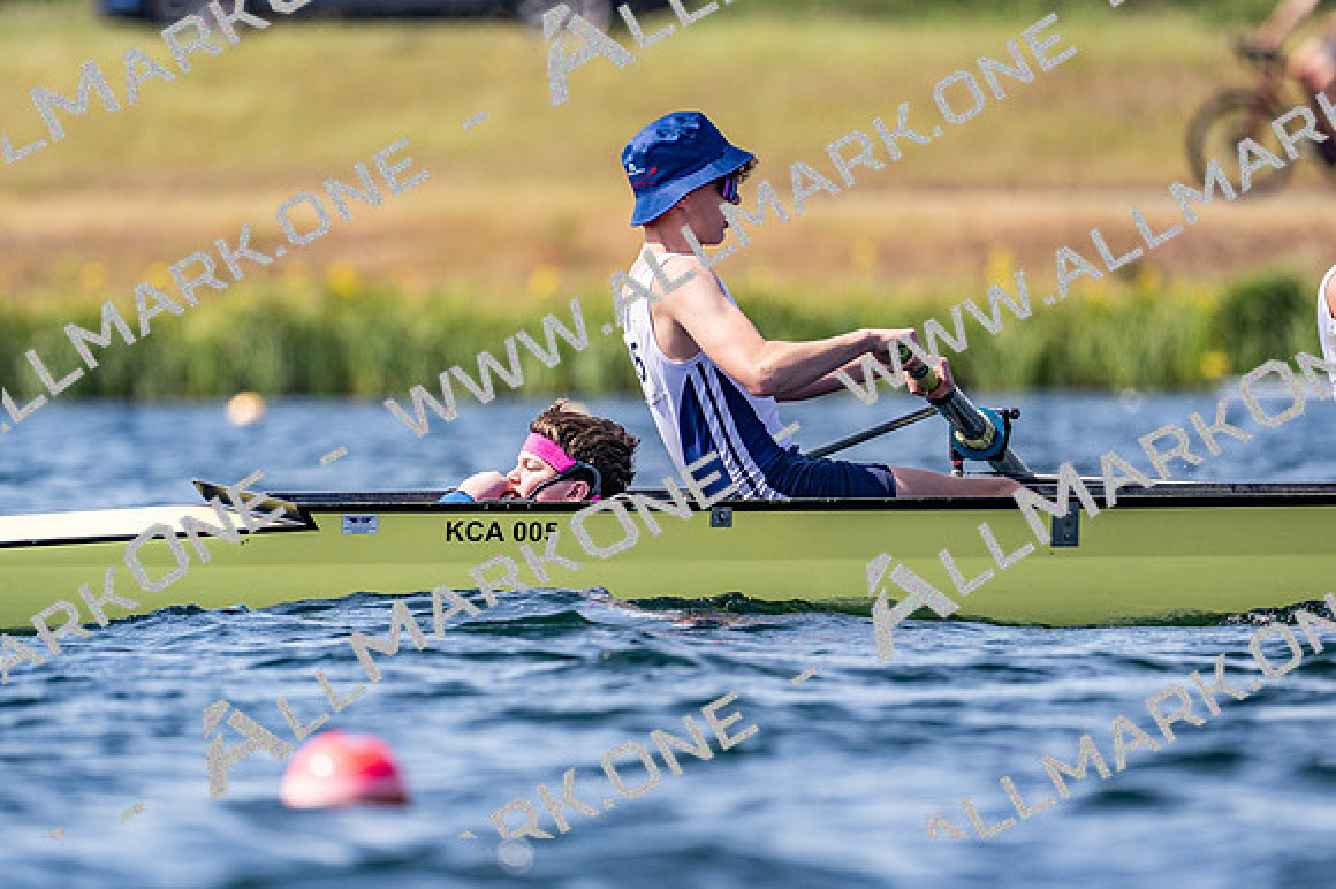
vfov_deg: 2.3
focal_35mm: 600
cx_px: 668
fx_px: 22253
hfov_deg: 3.4
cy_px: 444
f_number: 4.5
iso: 220
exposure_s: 1/2500
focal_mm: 400
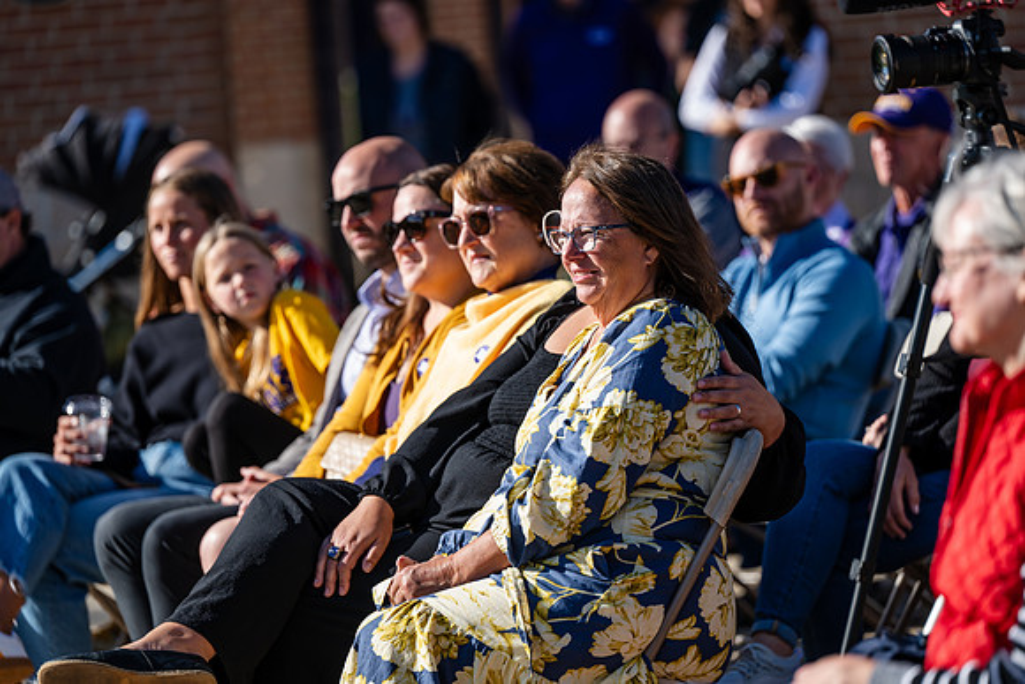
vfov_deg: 7.6
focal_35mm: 180
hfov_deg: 11.4
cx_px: 512
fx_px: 5126
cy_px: 342
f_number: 3.5
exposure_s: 1/500
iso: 64
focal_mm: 180
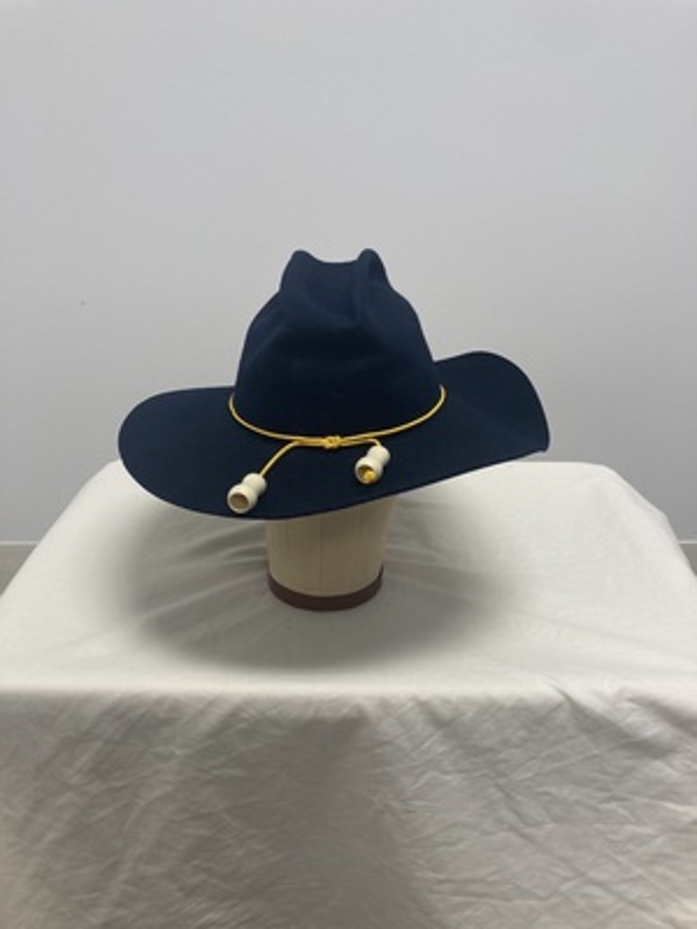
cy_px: 464
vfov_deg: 63.4
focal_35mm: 28
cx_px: 348
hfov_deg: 49.7
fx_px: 752
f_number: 1.8
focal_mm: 3.99
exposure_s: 1/60
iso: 50
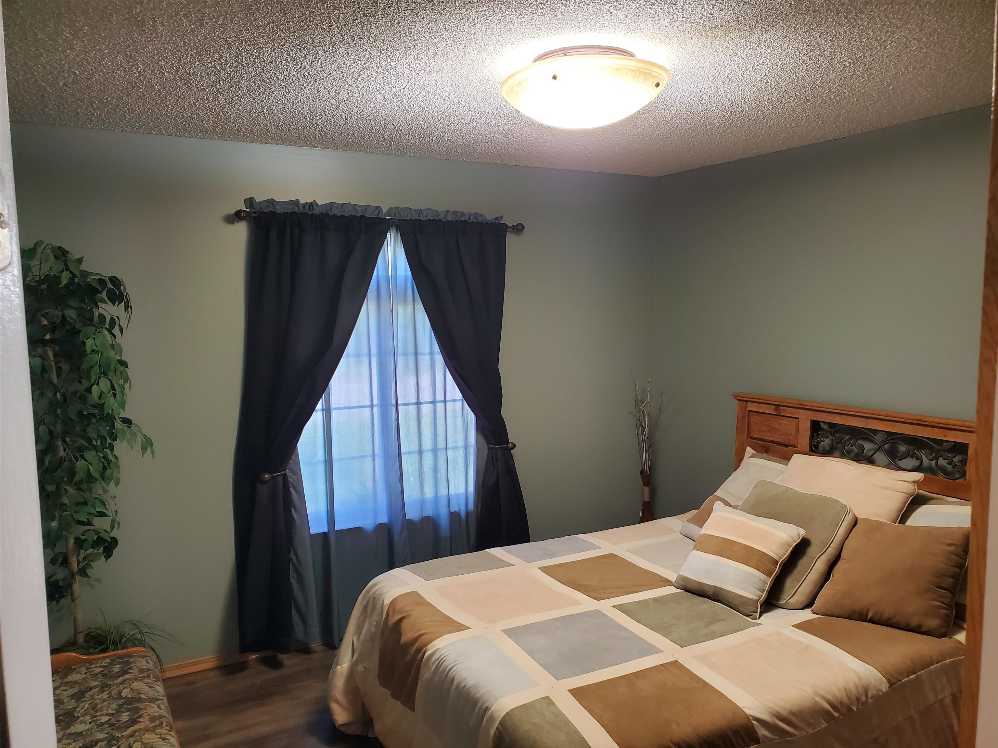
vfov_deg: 53.1
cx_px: 499
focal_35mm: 26
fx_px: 750
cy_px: 374
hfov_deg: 67.3
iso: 200
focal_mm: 4.3
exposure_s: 1/40
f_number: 2.4
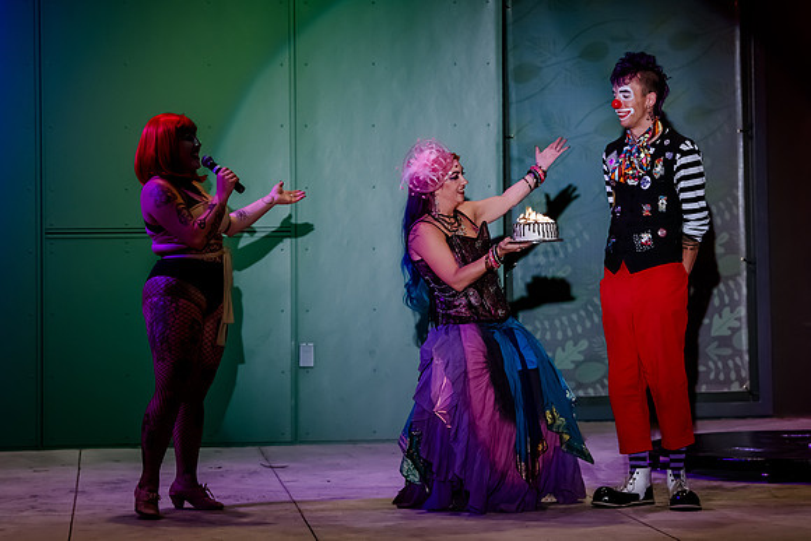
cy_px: 227
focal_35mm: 148
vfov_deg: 9.3
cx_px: 482
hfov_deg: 13.8
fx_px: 3339
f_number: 3.5
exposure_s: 1/200
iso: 1250
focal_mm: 98
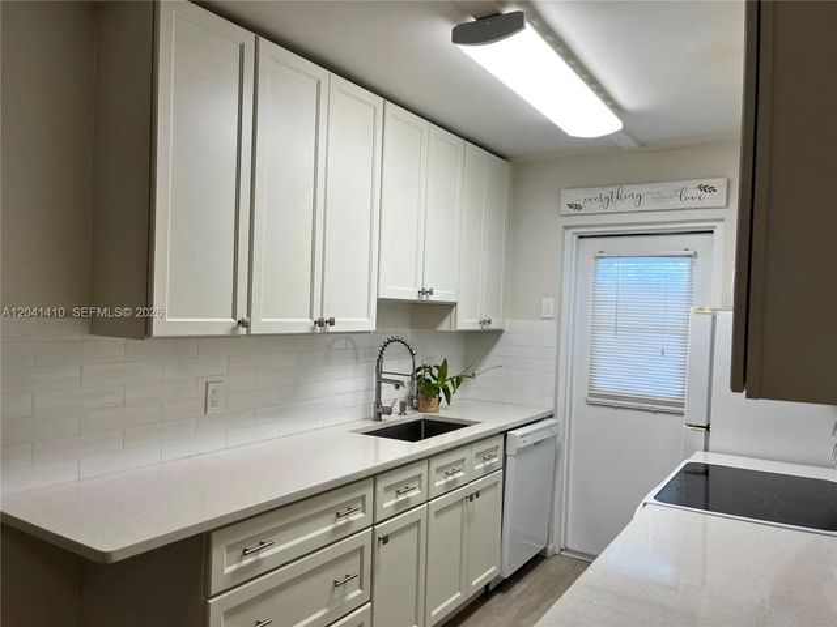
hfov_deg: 67.3
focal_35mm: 26
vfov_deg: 53.1
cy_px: 314
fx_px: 629
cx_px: 418
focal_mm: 5.1
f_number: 1.6
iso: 50
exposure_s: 1/120
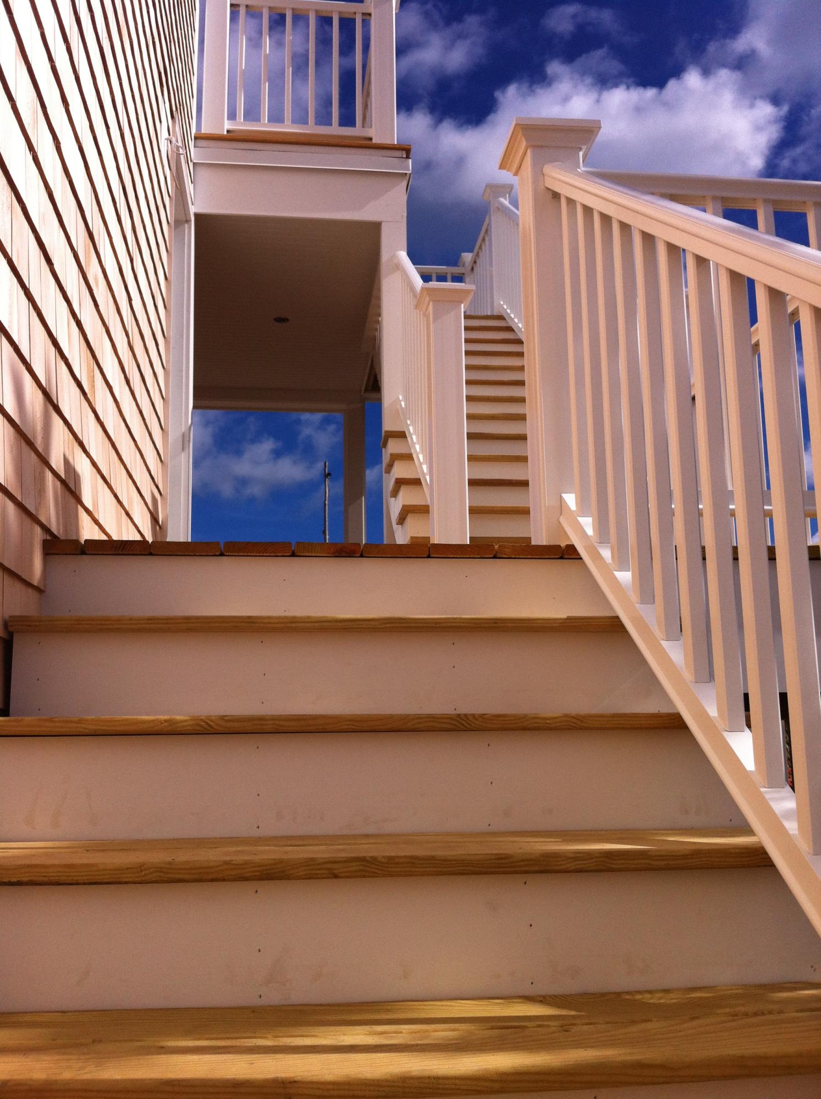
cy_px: 550
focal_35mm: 35
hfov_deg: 40.6
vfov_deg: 52.7
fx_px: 1110
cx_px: 410
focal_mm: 3.85
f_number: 2.8
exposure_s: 1/3771
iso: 80
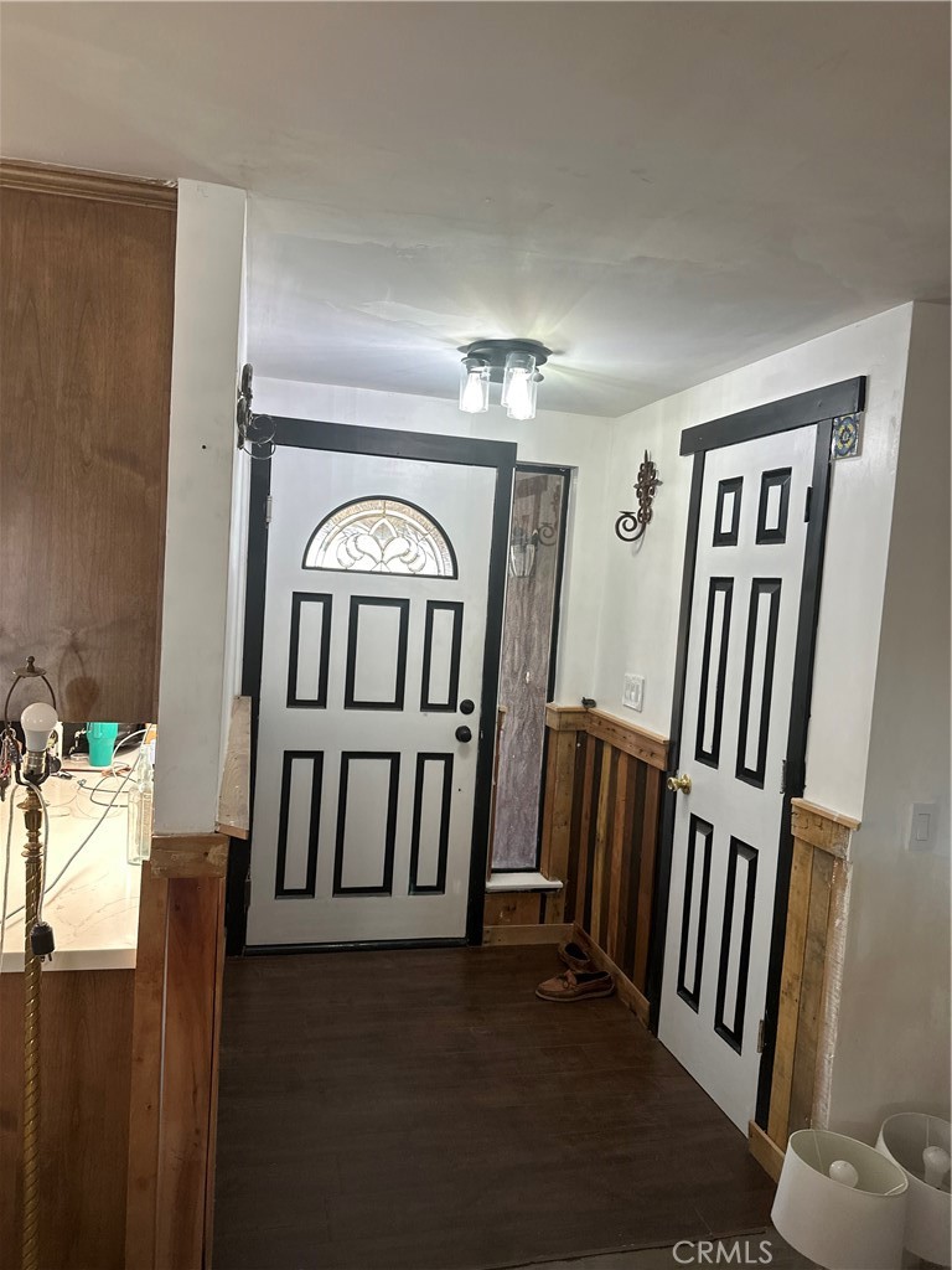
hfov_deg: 56.8
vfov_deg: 71.6
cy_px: 635
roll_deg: -4.2
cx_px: 476
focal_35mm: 24
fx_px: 880
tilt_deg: -3.8
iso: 160
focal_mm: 6.86
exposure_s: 1/112
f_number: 1.78
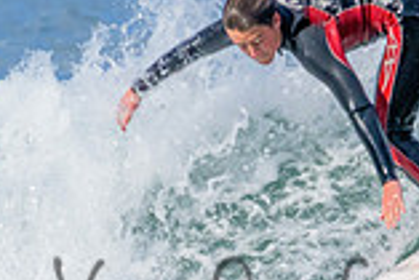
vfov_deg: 0.5
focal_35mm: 2960
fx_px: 34482
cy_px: 276
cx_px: 328
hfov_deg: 0.7
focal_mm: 800
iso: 2500
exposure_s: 1/1250
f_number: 11
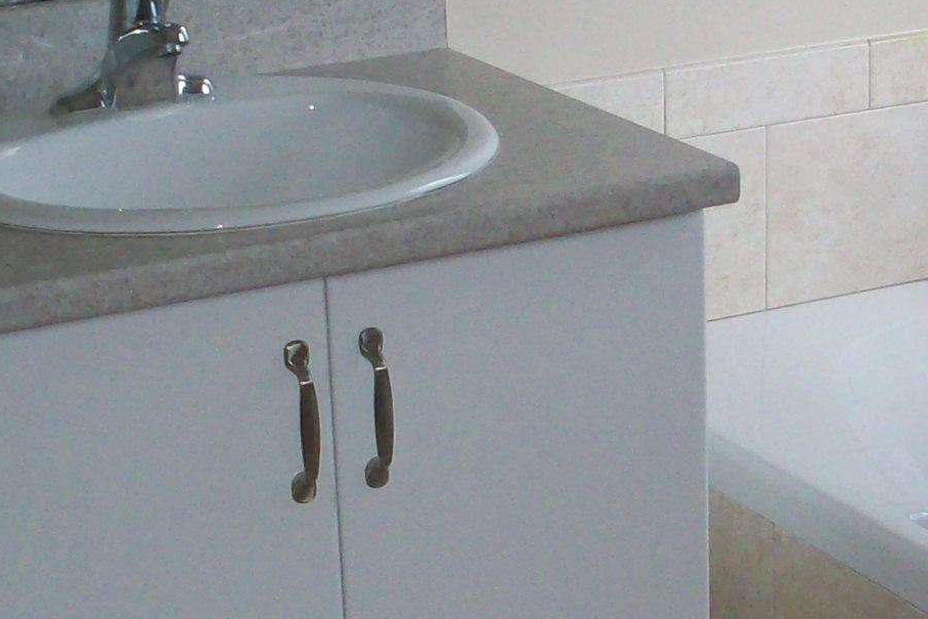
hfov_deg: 18.5
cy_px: 400
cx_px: 600
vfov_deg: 12.4
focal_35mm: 110
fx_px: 2836
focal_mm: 6.2
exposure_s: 1/64
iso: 160
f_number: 2.8
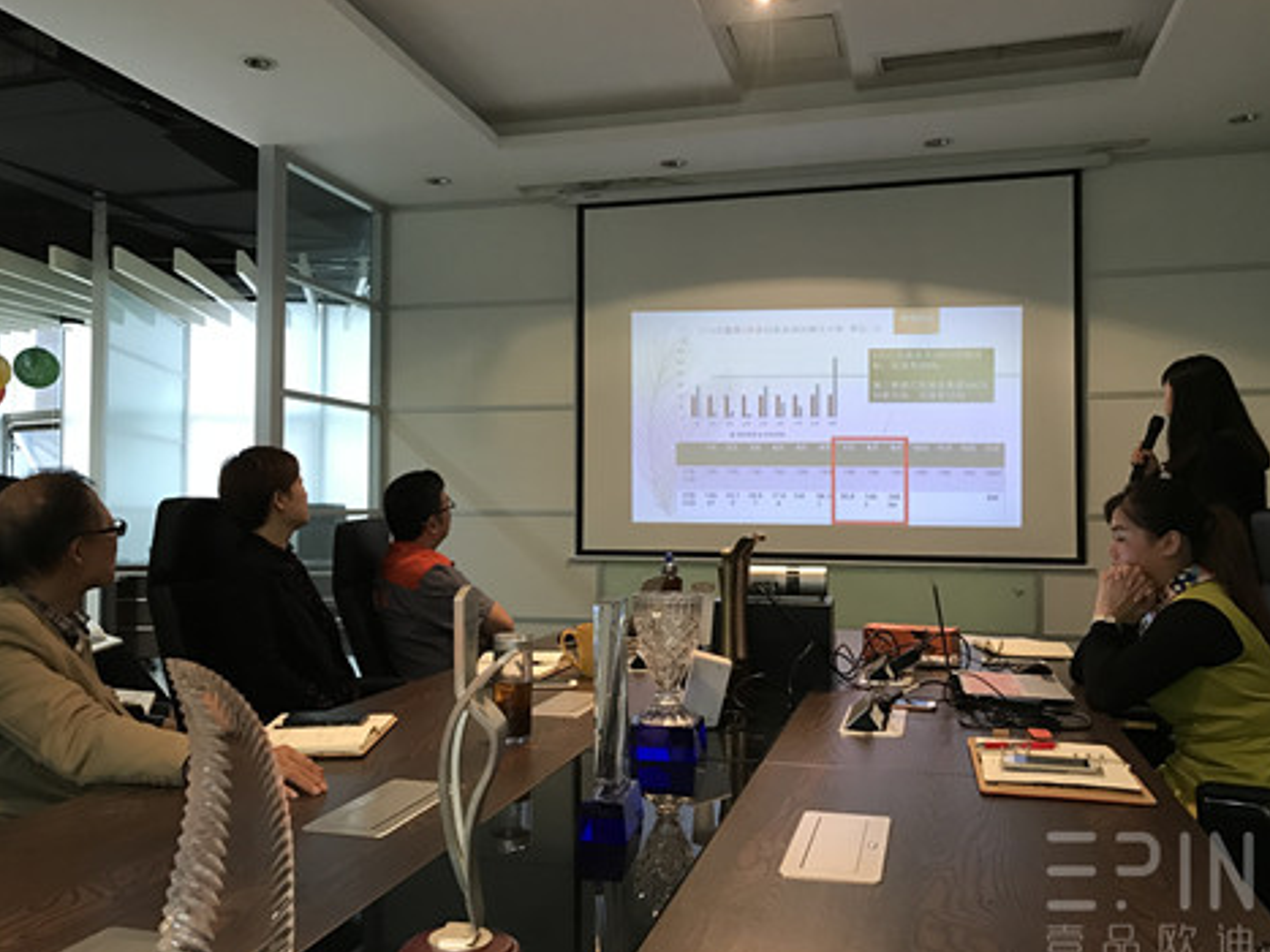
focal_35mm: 30
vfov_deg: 46.8
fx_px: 1100
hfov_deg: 60.0
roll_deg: +0.0
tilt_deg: +2.3
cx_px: 612
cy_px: 480
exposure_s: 1/17
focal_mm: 3.99
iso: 64
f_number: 1.8
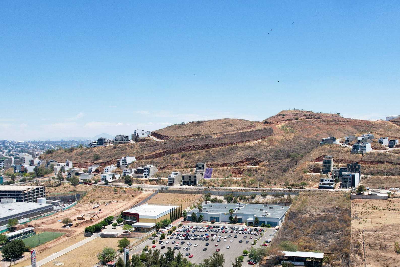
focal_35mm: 38
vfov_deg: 34.5
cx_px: 228
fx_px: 422
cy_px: 190
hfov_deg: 50.5
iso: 100
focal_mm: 8.38
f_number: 2.8
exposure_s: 1/500
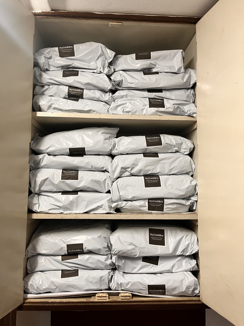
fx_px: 244
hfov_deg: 53.1
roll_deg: +0.5
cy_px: 163
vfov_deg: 67.3
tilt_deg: +5.0
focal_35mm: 26
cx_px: 122
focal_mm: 5.1
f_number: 1.6
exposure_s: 1/50
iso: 100
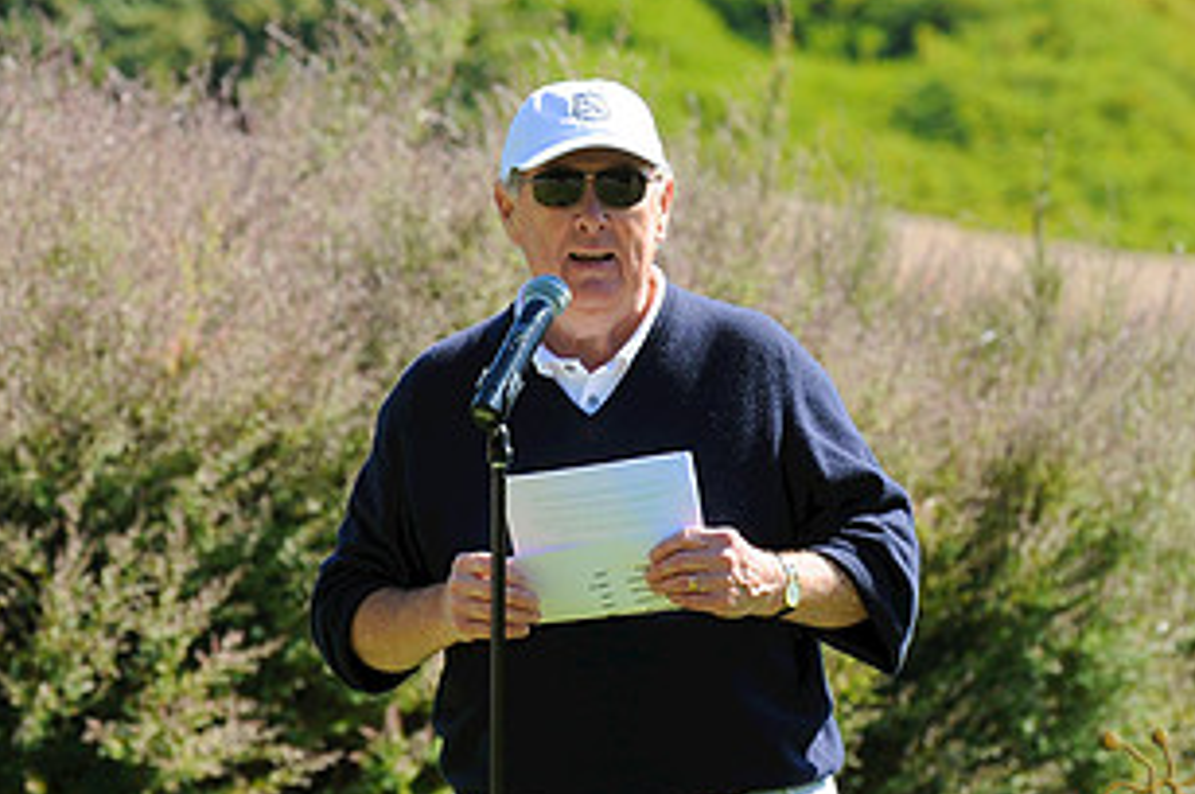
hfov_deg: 5.5
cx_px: 490
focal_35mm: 378
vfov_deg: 3.6
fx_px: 12534
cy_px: 226
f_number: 8
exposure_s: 1/200
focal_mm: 200
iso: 200
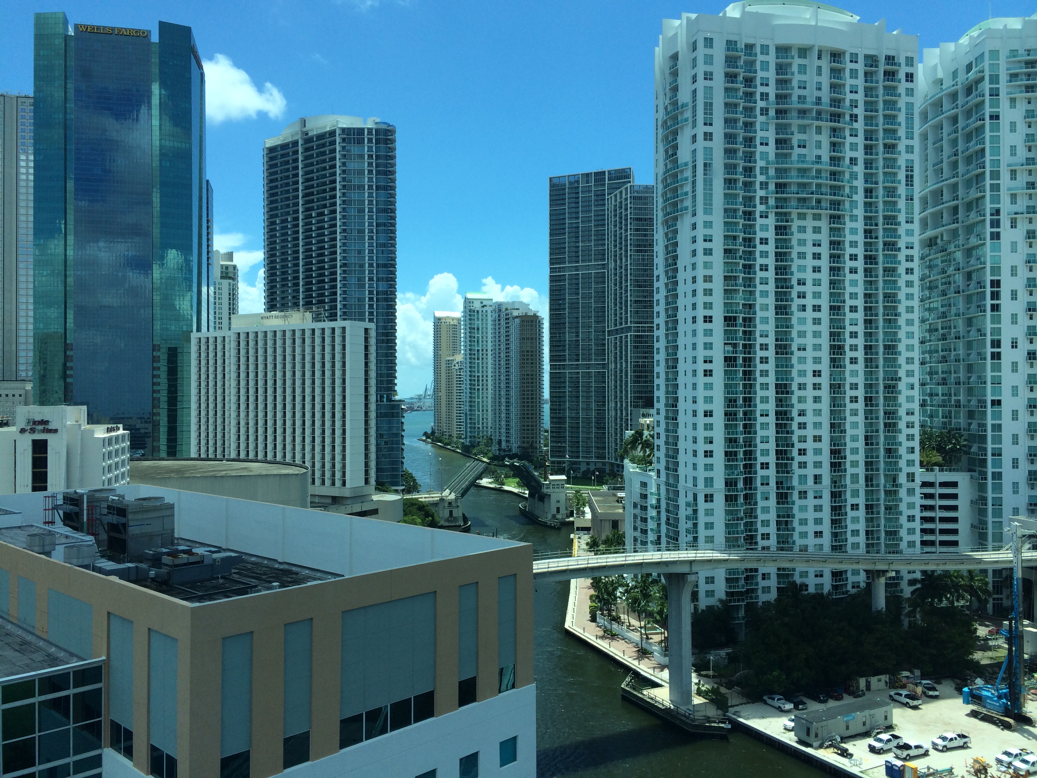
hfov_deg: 60.0
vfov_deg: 46.8
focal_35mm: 30
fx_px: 899
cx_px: 518
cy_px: 389
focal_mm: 4.12
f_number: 2.2
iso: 32
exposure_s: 1/1368
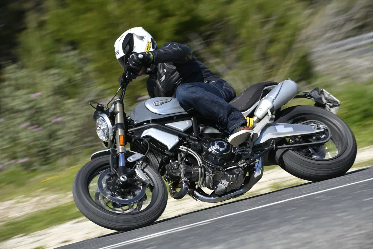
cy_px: 124
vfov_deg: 6.9
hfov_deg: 10.3
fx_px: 2072
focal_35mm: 200
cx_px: 186
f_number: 8
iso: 64
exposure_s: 1/160
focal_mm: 200
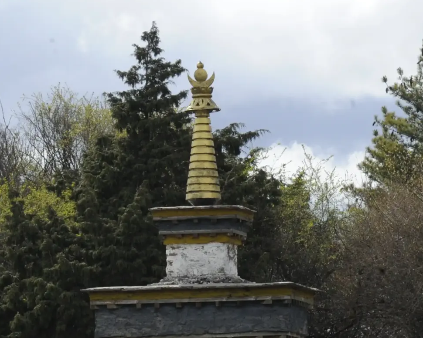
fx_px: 4494
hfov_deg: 5.4
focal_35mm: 359
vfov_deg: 4.3
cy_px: 324
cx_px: 240
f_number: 14
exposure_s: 1/800
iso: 1250
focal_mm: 145
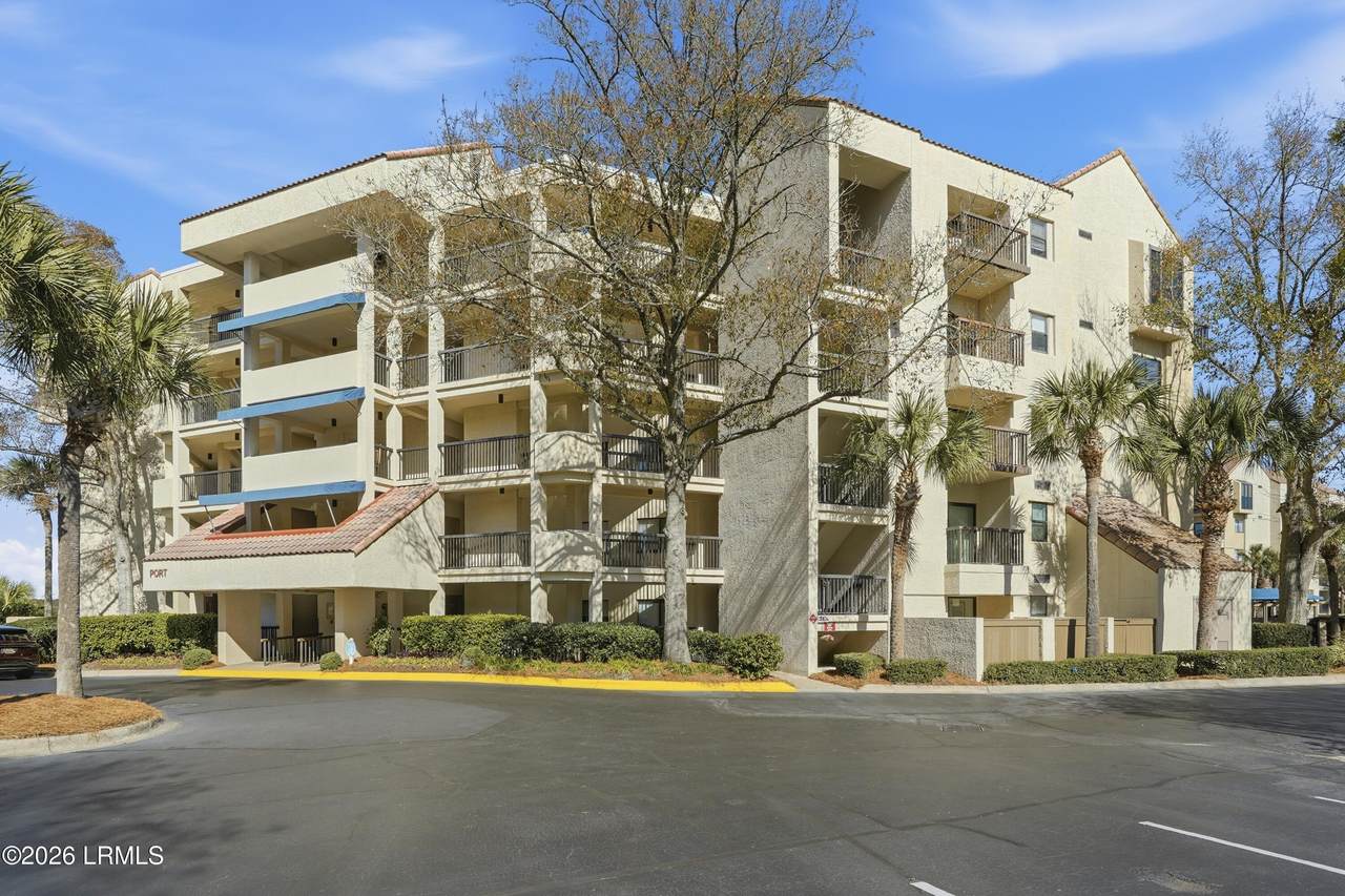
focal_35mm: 16
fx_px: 598
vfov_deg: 73.7
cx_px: 672
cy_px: 448
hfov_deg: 96.7
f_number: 9
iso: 320
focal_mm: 16
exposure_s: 1/4000
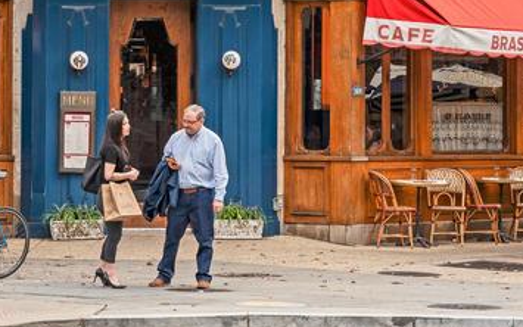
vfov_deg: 6.4
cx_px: 156
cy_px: 24
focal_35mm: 206
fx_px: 2937
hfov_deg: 10.2
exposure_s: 1/1000
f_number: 2.8
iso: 100
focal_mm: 70
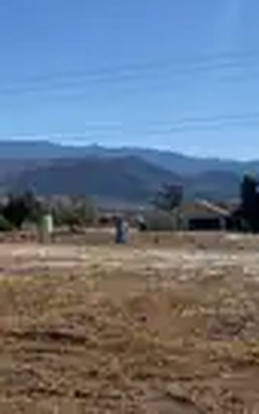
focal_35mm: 75
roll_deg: -0.4
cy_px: 189
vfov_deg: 27.5
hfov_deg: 16.1
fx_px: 847
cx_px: -110
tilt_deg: +0.5
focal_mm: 6.76
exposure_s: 1/10417
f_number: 1.78
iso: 80
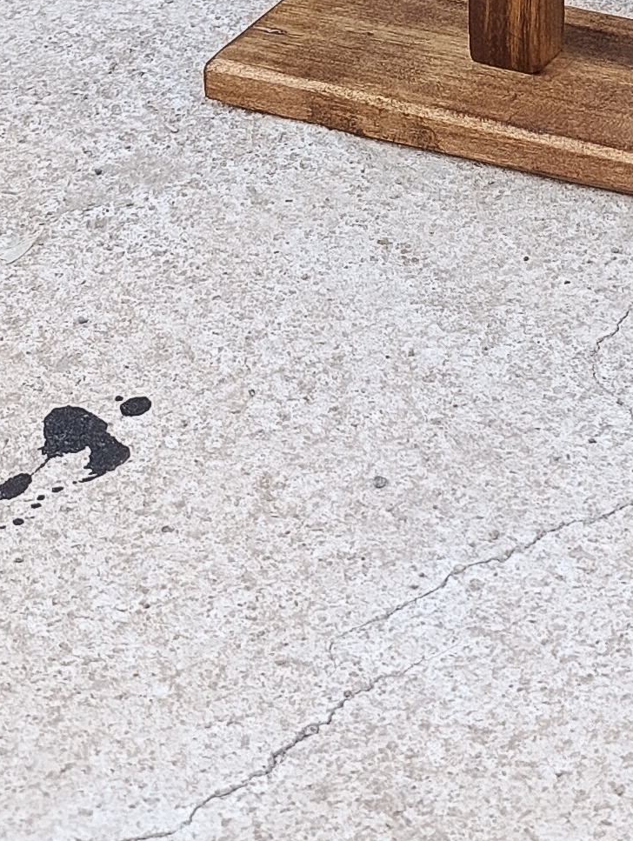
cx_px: 783
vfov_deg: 18.6
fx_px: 2359
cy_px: -297
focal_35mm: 97
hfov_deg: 14.7
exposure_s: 1/100
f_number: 1.65
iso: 125
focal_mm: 6.14
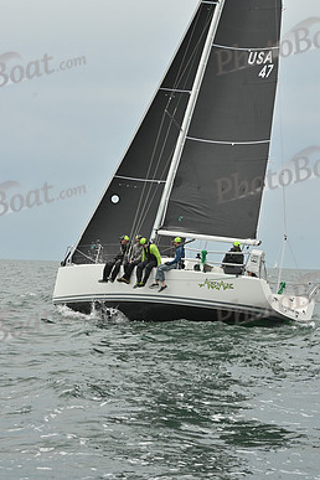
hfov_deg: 13.0
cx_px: 151
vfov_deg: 19.3
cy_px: 125
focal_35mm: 105
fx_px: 1400
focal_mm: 70
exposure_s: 1/800
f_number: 9
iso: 320
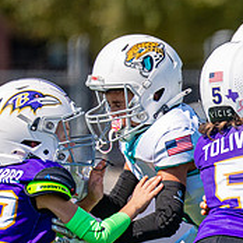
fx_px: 7156
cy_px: 247
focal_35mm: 901
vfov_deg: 1.9
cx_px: 443
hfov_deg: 1.9
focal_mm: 200
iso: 100
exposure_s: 1/2000
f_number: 2.8
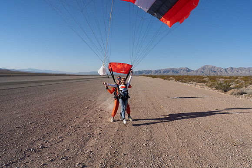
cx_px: 126
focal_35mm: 24
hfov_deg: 73.7
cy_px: 84
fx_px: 168
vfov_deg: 53.2
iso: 800
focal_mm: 24
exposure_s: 1/2000
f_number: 10
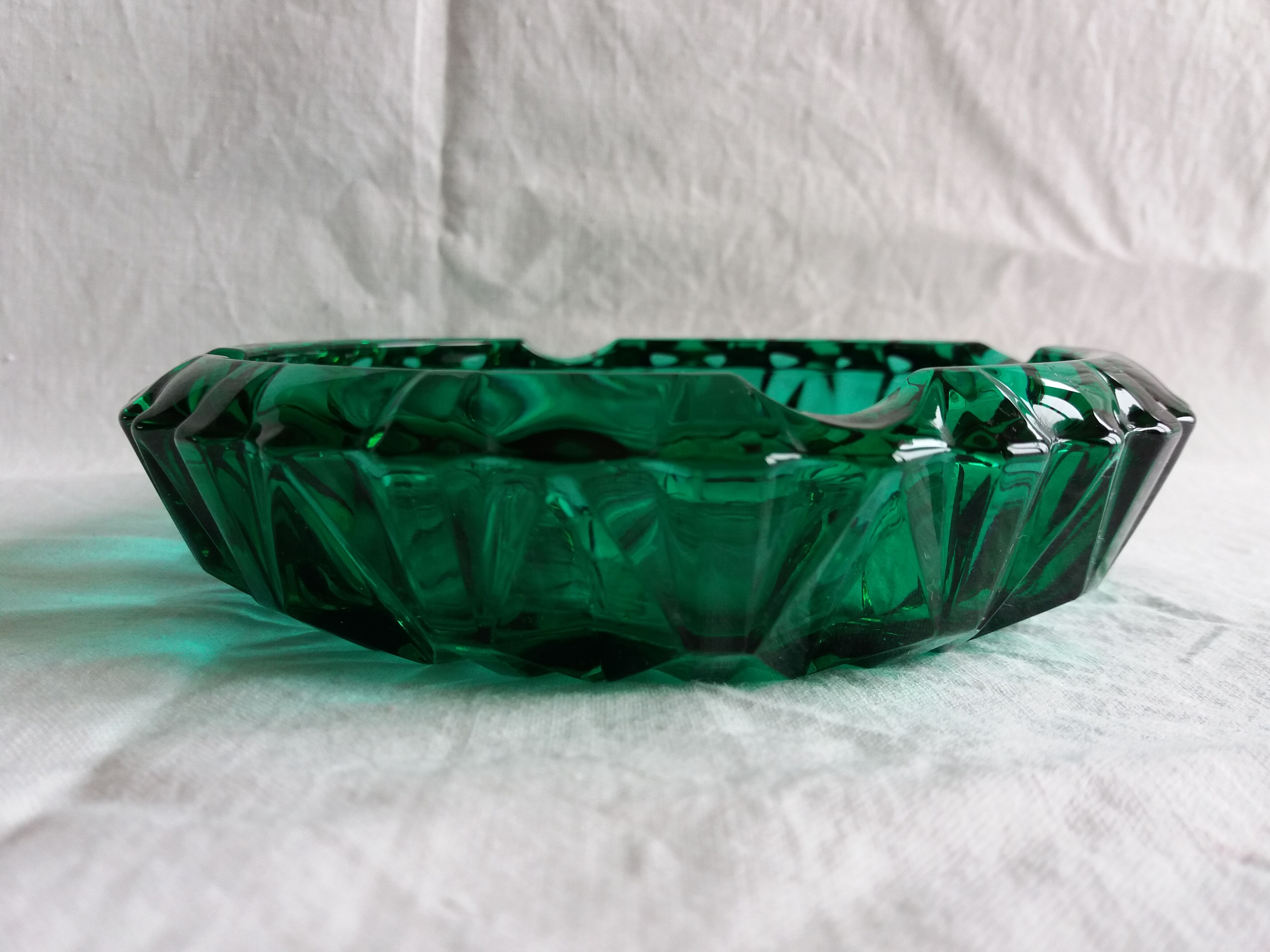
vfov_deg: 49.7
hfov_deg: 63.4
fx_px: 1027
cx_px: 635
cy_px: 476
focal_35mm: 28
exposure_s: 1/50
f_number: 1.9
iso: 80
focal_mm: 3.7
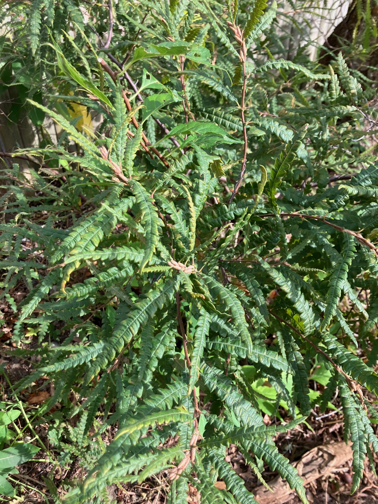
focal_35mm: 28
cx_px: 189
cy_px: 252
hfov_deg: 49.7
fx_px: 408
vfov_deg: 63.4
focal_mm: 3.99
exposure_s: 1/309
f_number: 1.8
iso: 32
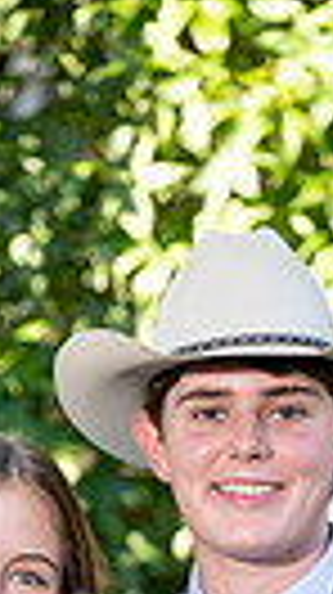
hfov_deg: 3.0
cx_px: 126
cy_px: 1008
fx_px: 6452
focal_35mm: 410
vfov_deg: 5.2
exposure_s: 1/200
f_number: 5
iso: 400
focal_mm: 115
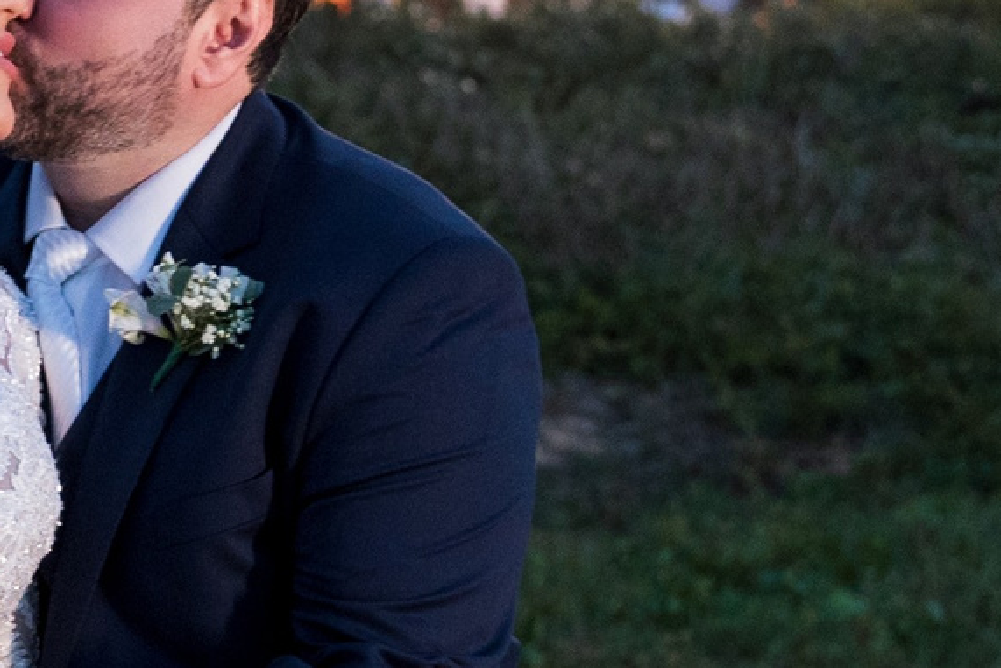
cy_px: 419
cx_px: -290
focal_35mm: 165
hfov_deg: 12.1
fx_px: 4589
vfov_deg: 8.3
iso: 1400
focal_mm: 35
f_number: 3.2
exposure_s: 1/200
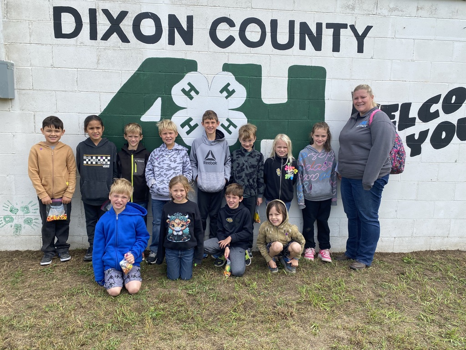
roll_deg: -1.4
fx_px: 350
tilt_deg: -9.2
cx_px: 233
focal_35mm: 26
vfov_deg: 53.1
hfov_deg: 67.3
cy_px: 175
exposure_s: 1/1287
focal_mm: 4.25
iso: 32
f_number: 1.8
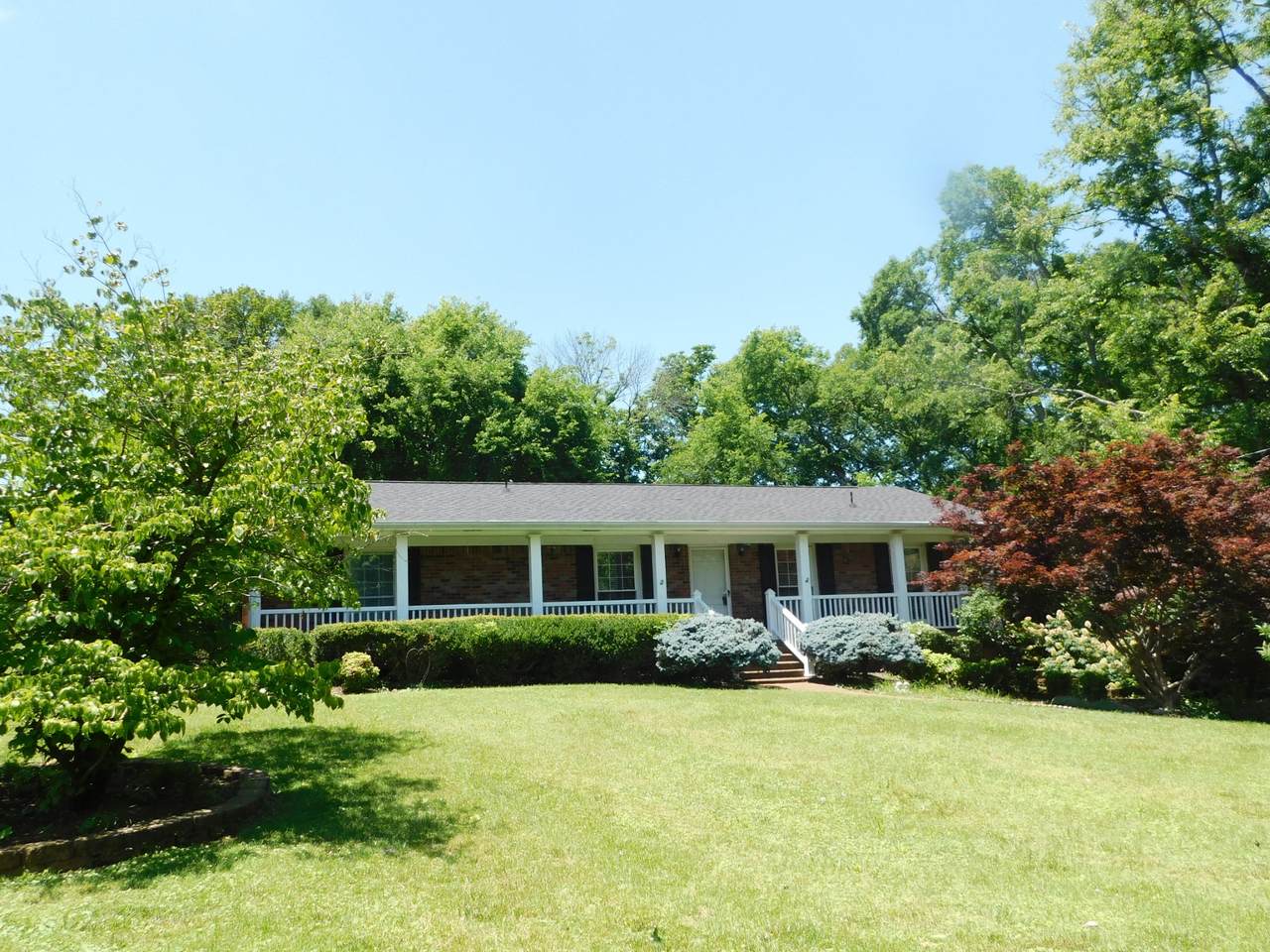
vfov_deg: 49.7
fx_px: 1027
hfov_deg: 63.4
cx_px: 635
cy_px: 476
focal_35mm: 28
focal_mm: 4.9
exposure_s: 1/500
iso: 125
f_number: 3.2
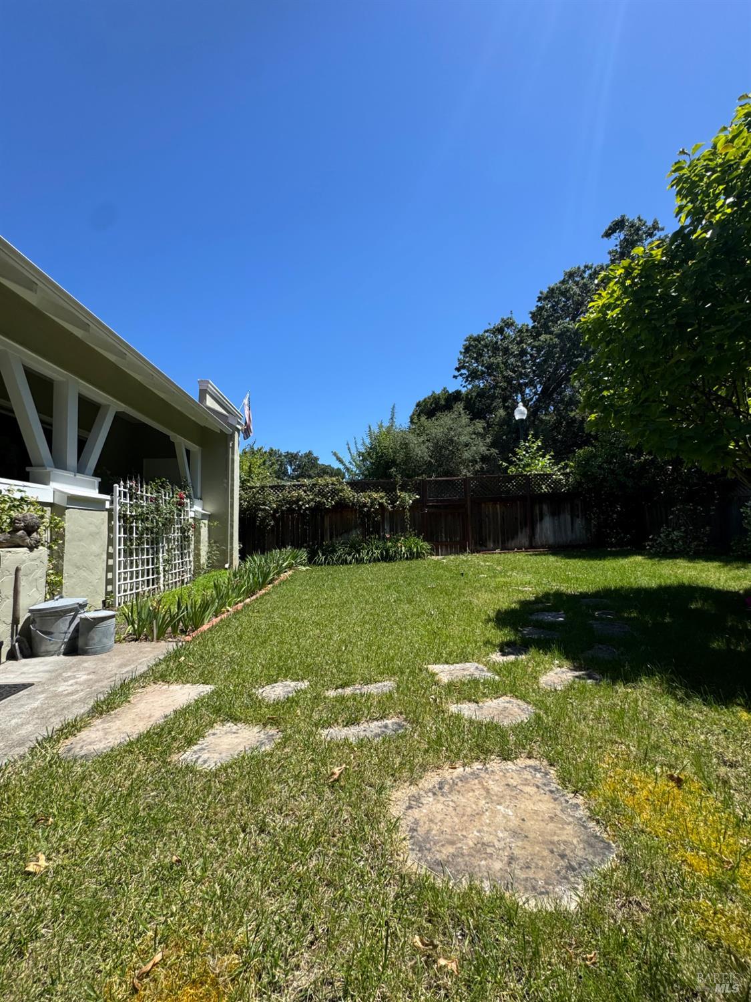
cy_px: 501
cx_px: 376
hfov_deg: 85.7
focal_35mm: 14
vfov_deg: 102.1
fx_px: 405
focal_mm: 2.22
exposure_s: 1/1256
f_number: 2.2
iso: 50
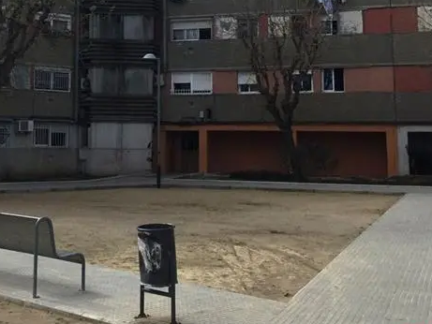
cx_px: 118
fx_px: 824
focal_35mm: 66
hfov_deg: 29.0
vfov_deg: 21.7
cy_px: 21
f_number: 2.4
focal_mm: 3.3
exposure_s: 1/1538
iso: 25
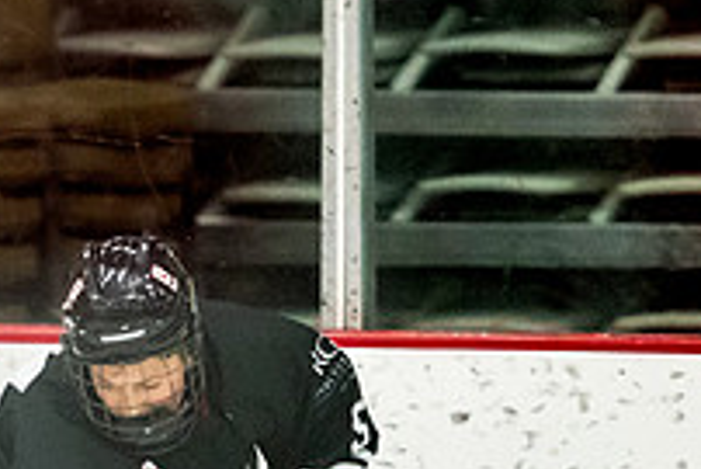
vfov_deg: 1.9
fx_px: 14147
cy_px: 708
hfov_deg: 2.8
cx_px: -267
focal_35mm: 726
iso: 3200
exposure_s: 1/640
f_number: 2.8
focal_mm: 135
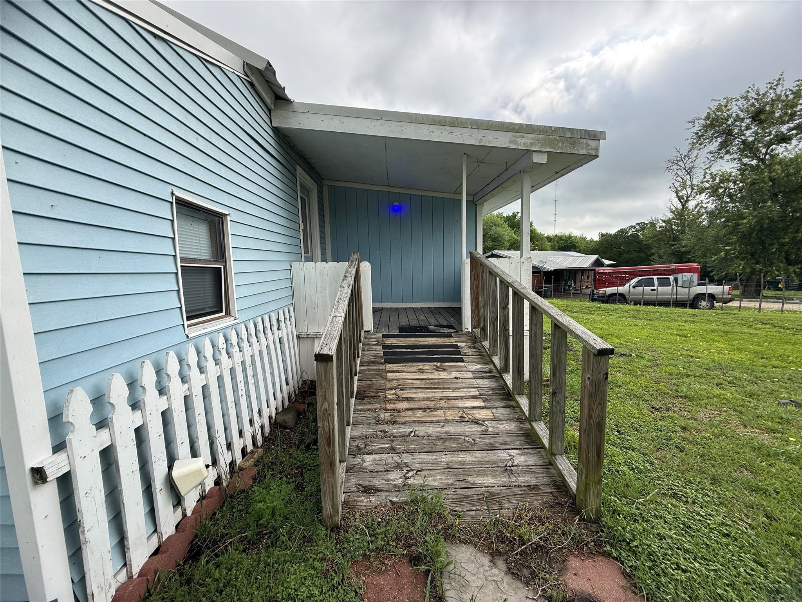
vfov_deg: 85.7
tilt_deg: -7.1
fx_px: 324
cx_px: 401
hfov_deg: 102.1
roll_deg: +2.0
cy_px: 301
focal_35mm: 14
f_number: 2.2
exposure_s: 1/455
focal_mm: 2.22
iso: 64
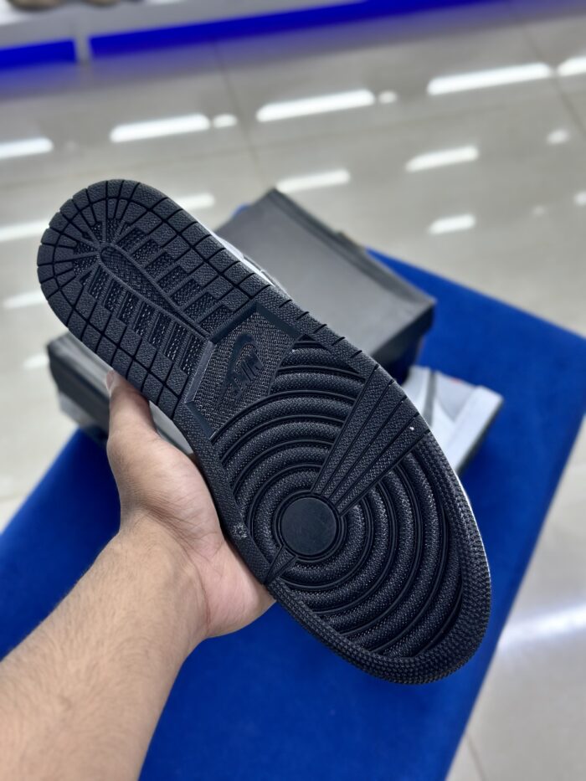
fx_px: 1083
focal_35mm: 48
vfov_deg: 39.7
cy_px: 390
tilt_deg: -54.1
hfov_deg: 30.3
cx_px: 293
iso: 100
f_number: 1.78
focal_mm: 6.86
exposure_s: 1/100
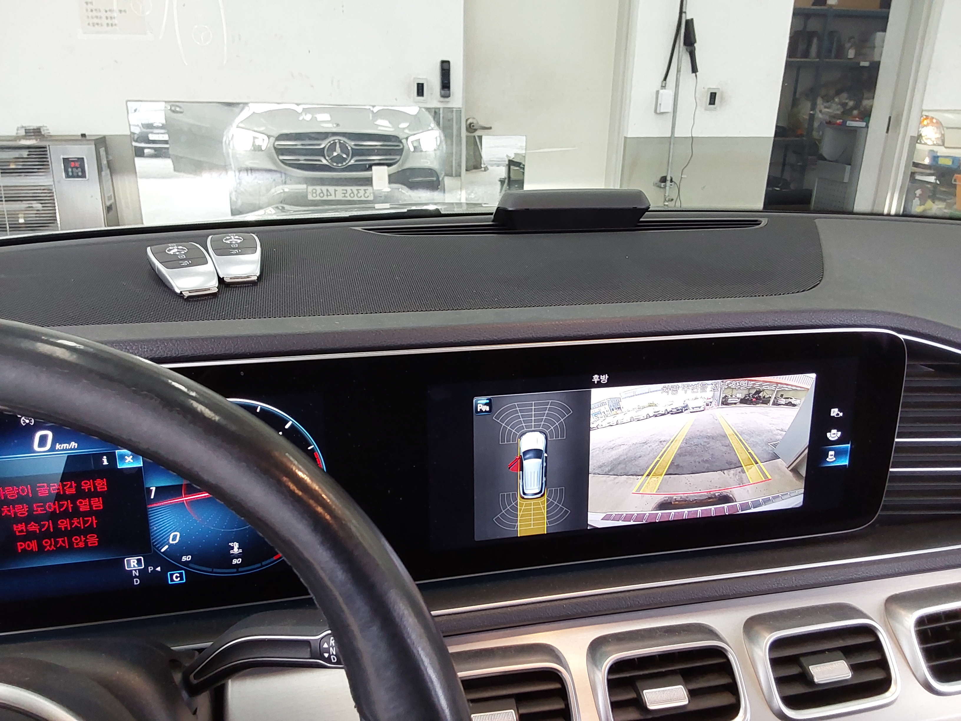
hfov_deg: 63.4
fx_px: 777
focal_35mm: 28
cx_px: 480
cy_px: 360
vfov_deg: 49.7
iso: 250
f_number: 1.9
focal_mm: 2.91
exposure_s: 1/60
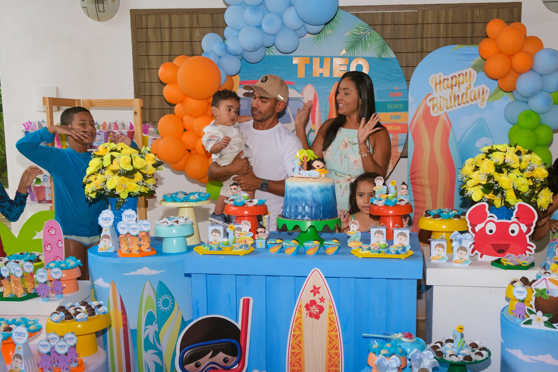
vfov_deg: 35.0
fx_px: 589
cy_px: 212
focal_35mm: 38
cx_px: 315
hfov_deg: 50.6
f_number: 4
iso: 1000
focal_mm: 18
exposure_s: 1/400
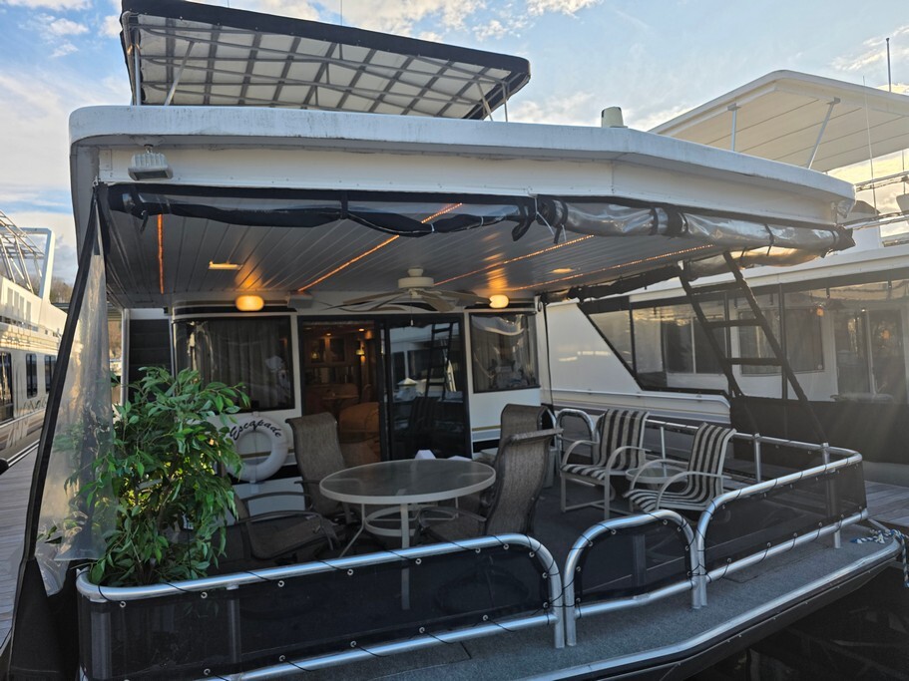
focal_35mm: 23
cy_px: 340
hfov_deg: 73.9
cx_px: 454
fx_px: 604
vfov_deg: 58.9
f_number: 1.7
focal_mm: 6.3
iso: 80
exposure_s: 1/2470
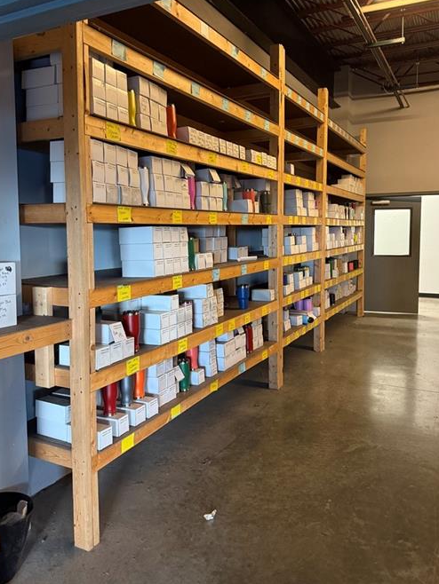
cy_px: 259
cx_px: 220
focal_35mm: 28
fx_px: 473
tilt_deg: -3.9
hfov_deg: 49.8
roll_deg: +0.1
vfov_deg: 63.2
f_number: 1.78
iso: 640
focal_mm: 6.76
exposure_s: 1/60
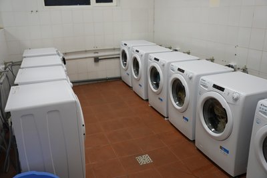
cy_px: 89
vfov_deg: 42.4
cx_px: 134
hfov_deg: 60.3
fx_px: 230
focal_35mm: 31
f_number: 4
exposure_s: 1/160
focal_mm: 31
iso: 1250
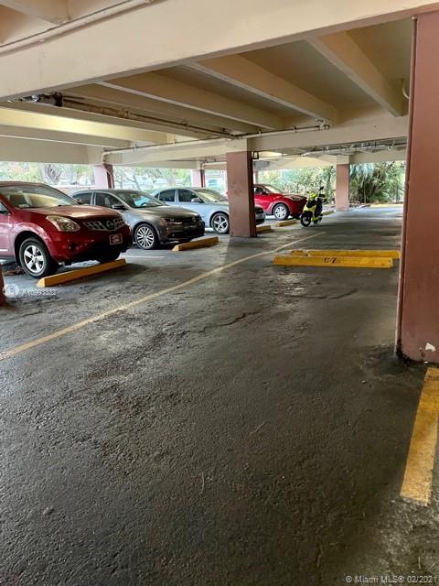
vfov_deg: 67.3
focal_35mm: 26
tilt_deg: -14.4
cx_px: 220
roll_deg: +2.9
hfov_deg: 53.1
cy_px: 293
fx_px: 440
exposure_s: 1/30
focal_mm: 4.2
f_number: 1.6
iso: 800
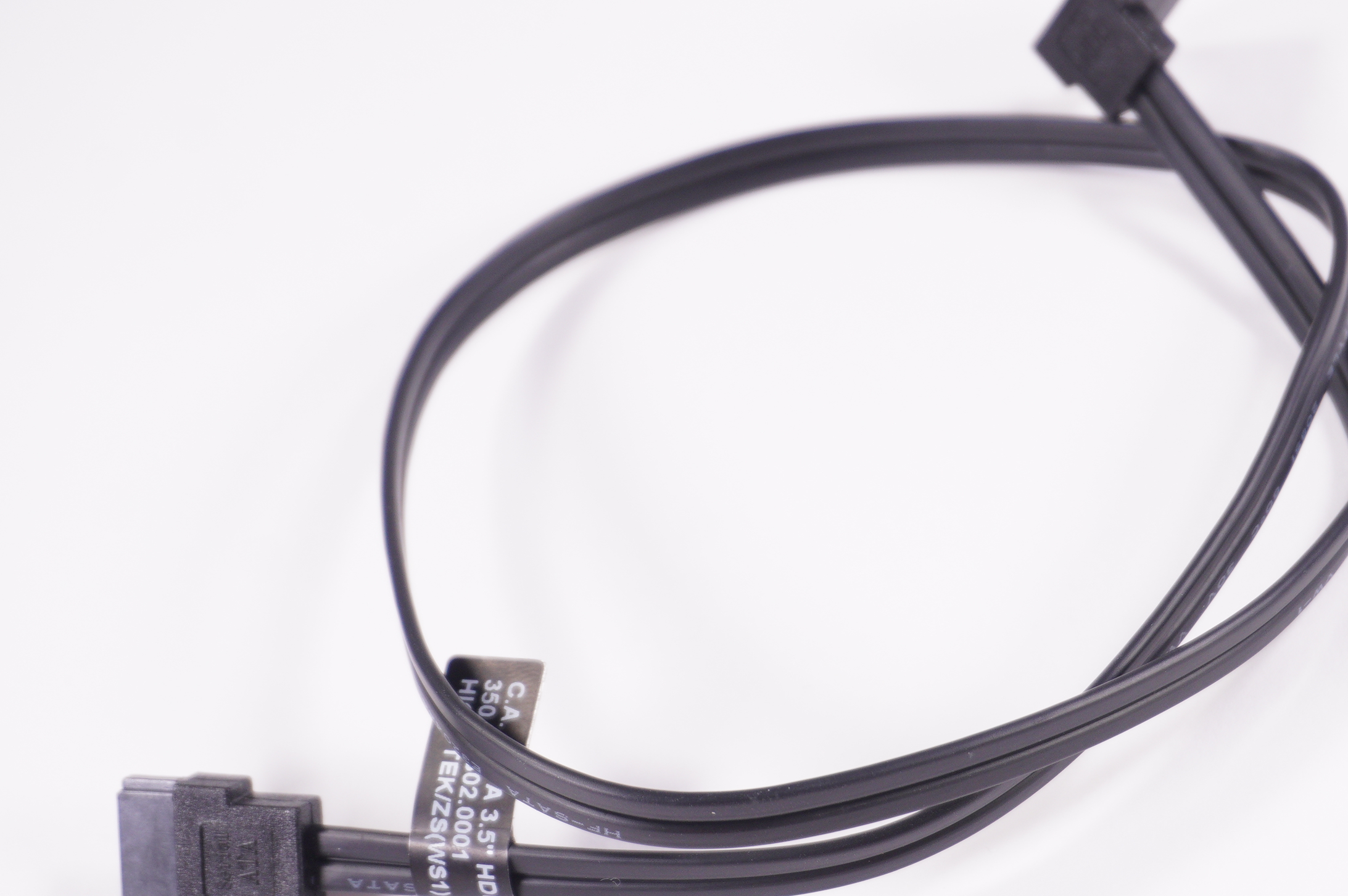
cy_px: 494
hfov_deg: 21.4
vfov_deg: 14.4
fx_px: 3554
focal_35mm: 95
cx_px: 838
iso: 400
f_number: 6.3
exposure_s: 1/200
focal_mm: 46
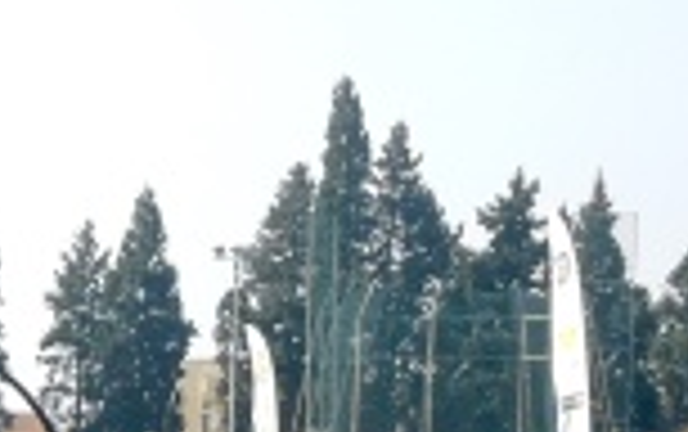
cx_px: -576
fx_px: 3322
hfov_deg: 11.0
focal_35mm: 177
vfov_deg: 7.3
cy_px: 698
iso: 50
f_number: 1.8
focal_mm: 5.58
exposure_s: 1/1142
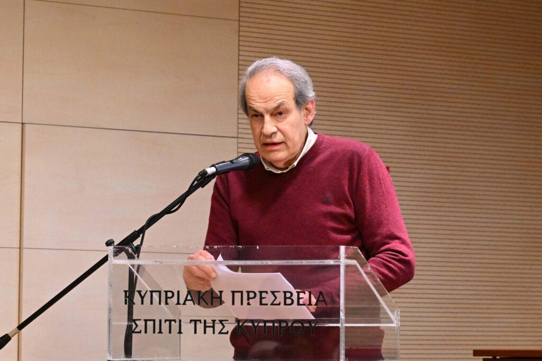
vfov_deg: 7.6
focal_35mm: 180
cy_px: 180
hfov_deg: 11.4
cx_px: 271
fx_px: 2709
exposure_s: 1/250
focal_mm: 120
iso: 8000
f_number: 5.6
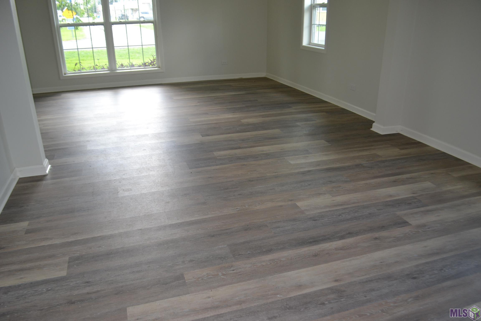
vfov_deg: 47.9
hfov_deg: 67.4
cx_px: 240
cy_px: 160
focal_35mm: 27
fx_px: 361
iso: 400
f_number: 4
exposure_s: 1/100
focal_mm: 18
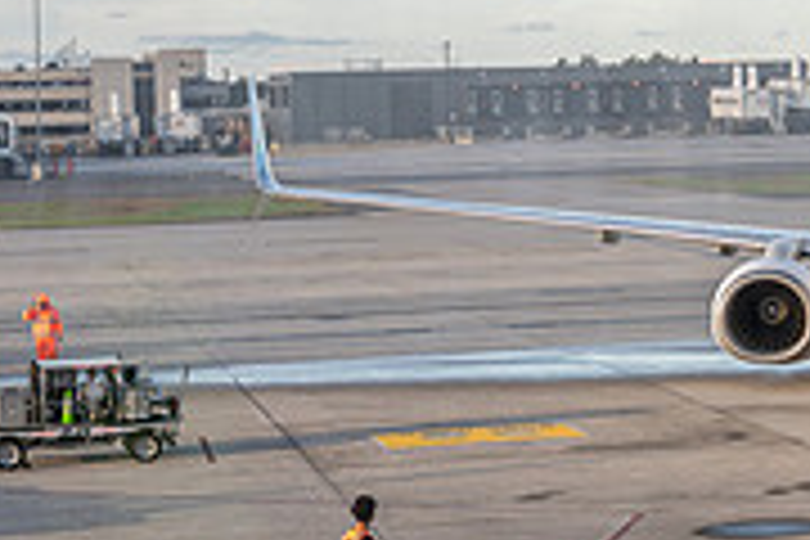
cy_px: 223
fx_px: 3037
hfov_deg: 14.6
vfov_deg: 10.2
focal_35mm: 135
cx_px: 999
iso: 100
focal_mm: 42
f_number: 2.8
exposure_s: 1/200
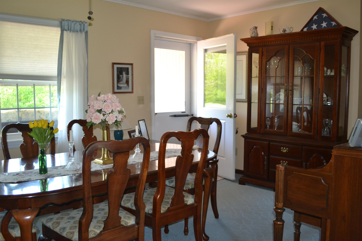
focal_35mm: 33
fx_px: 332
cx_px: 181
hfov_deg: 57.2
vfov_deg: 40.0
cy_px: 120
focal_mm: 22
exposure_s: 1/60
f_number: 4
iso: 800
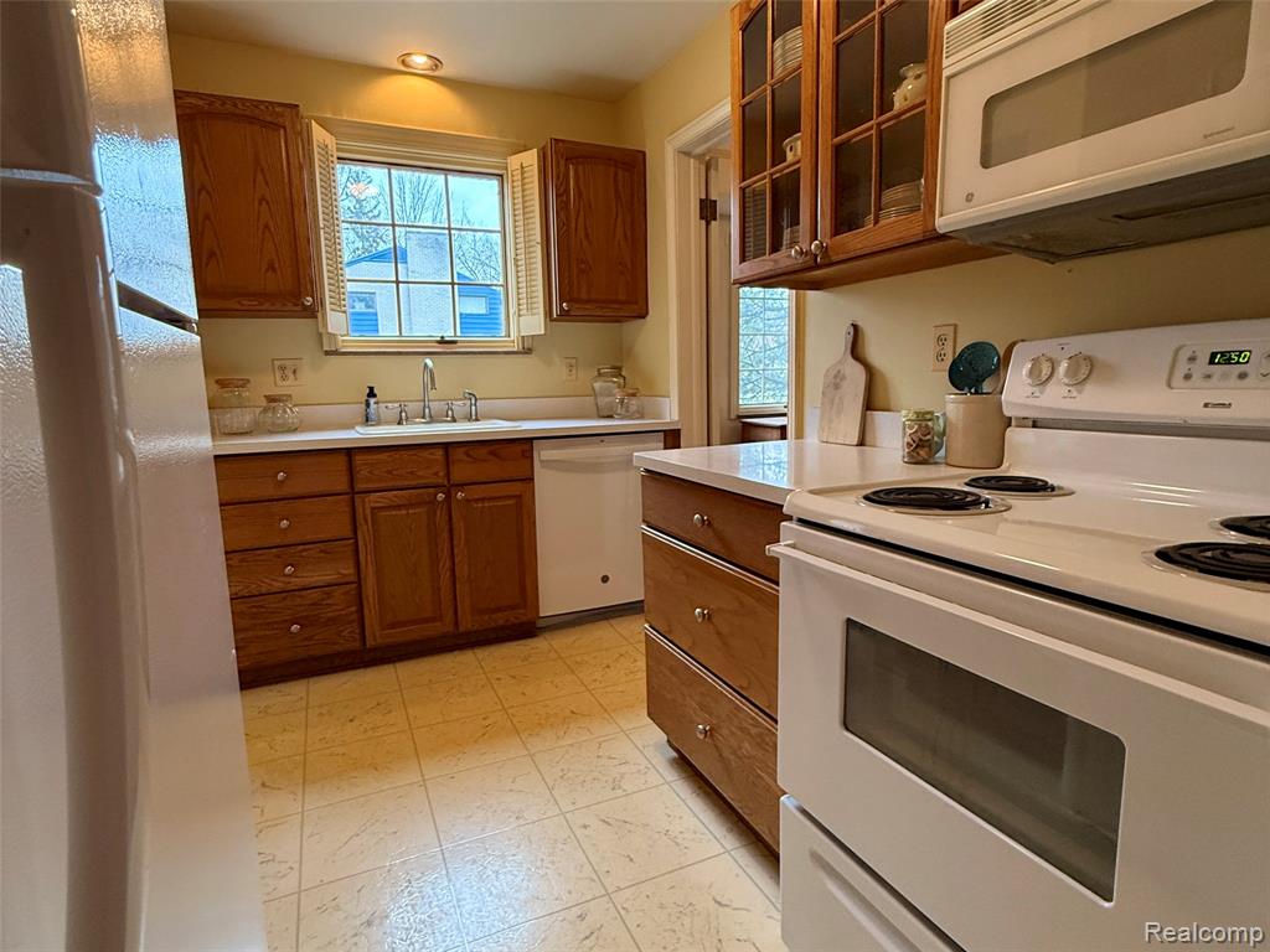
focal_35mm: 14
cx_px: 635
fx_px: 514
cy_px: 476
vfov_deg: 85.7
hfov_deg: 102.1
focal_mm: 2.22
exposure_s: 1/120
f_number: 2.2
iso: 320
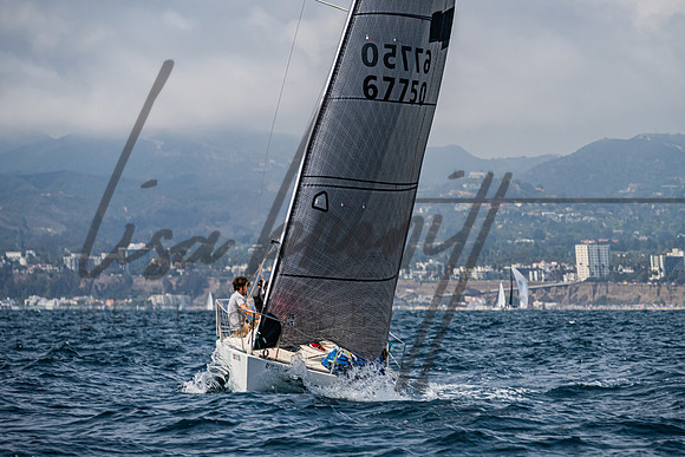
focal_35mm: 272
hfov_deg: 7.6
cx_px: 400
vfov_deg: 5.1
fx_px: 5175
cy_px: 203
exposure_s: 1/1000
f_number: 6.3
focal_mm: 200
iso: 250
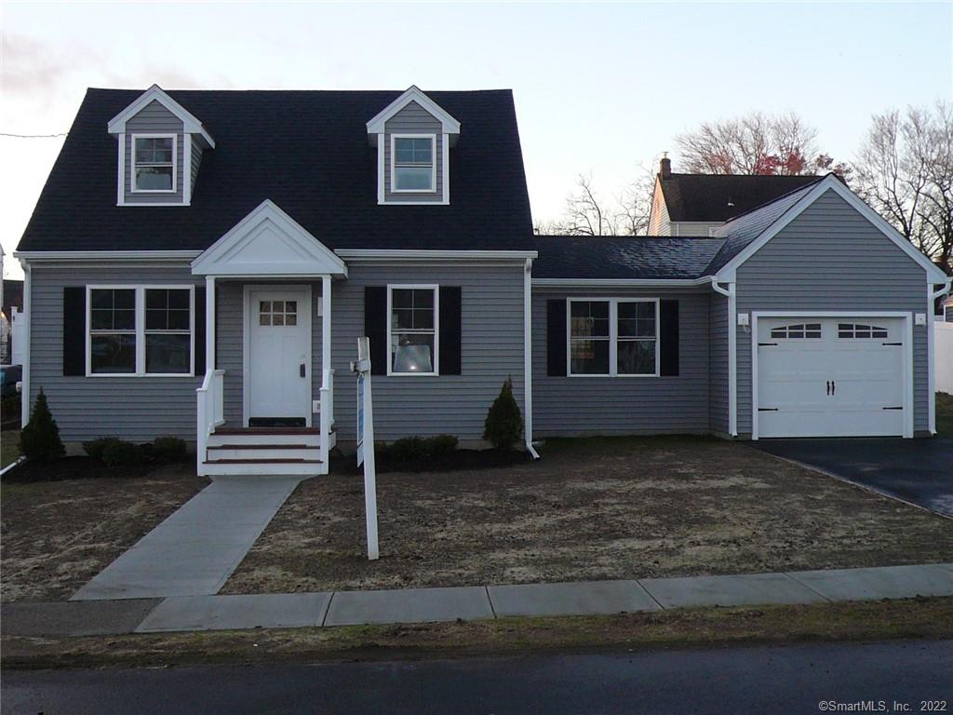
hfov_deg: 42.9
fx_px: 1211
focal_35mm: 44
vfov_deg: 32.9
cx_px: 476
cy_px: 358
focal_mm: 4.7
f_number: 2.8
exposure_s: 1/100
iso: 100
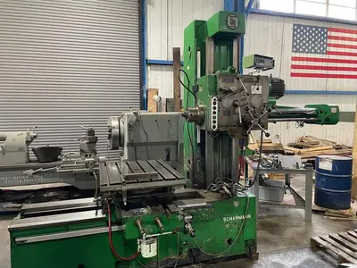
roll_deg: +0.6
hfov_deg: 67.3
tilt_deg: -4.5
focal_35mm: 26
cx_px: 178
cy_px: 134
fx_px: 268
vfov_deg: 53.1
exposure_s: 1/60
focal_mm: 4.2
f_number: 1.6
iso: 320
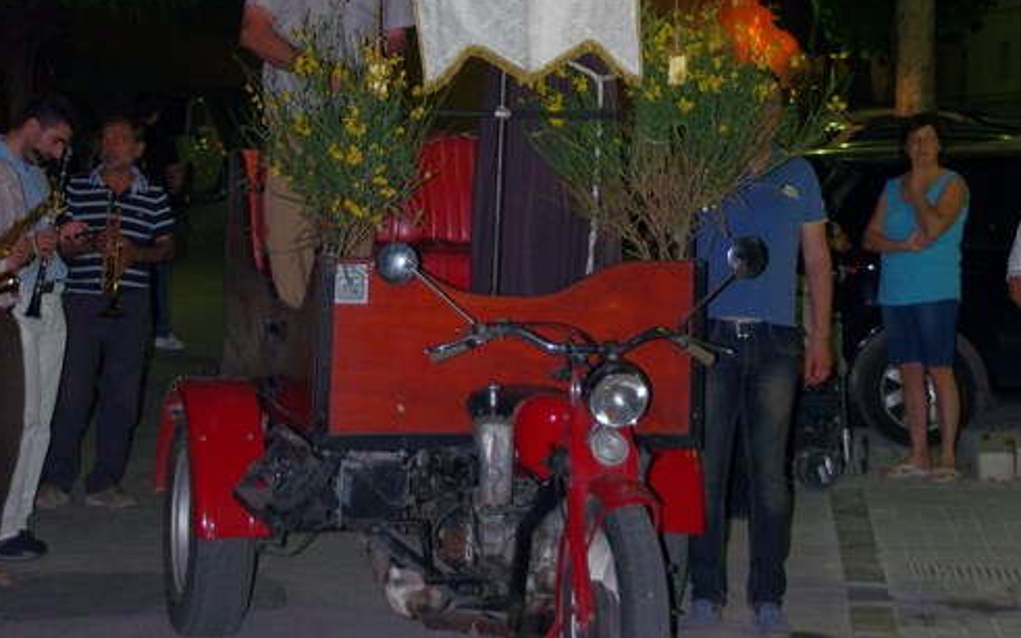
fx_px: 3896
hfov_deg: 14.9
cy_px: 23
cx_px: 509
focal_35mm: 140
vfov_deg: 9.3
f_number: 4.5
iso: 1600
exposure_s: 1/60
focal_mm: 60
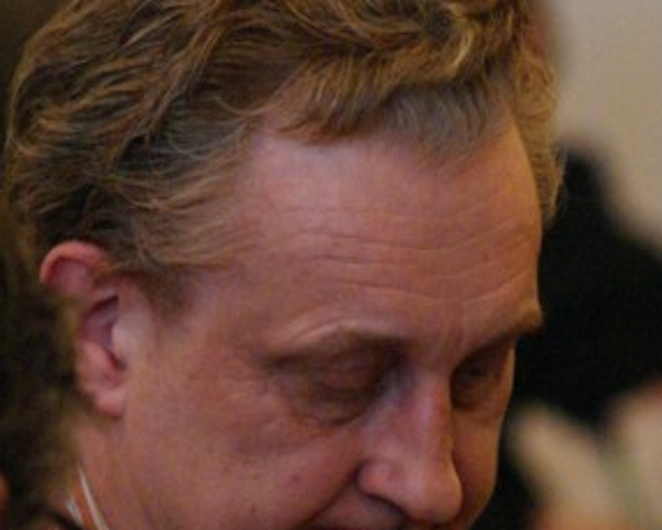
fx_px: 18933
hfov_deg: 2.0
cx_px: 377
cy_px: 310
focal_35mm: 966
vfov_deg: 1.6
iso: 1600
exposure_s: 1/13
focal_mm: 280
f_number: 5.6
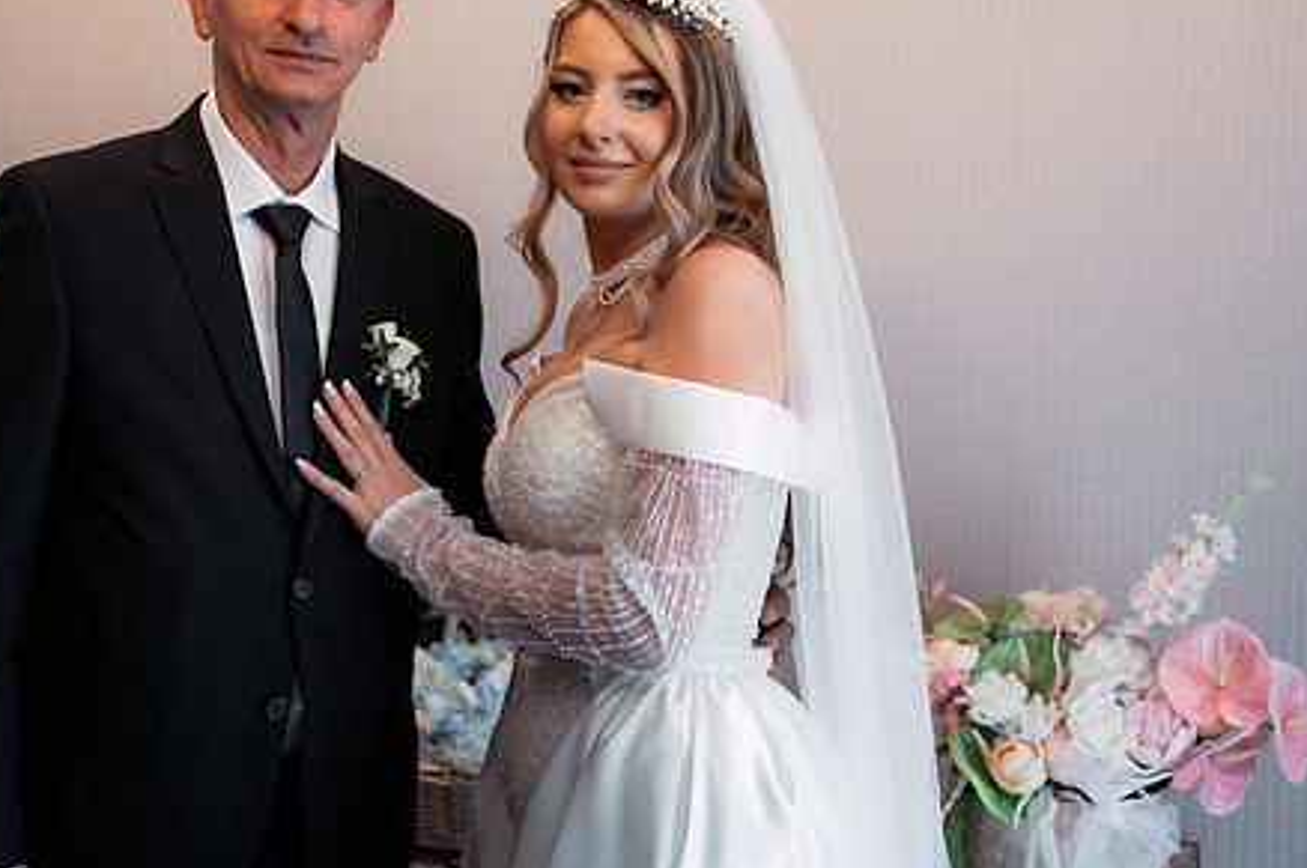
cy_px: 307
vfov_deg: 27.3
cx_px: 486
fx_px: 1777
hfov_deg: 40.1
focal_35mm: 49
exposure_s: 1/250
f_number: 2.8
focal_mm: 37
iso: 640
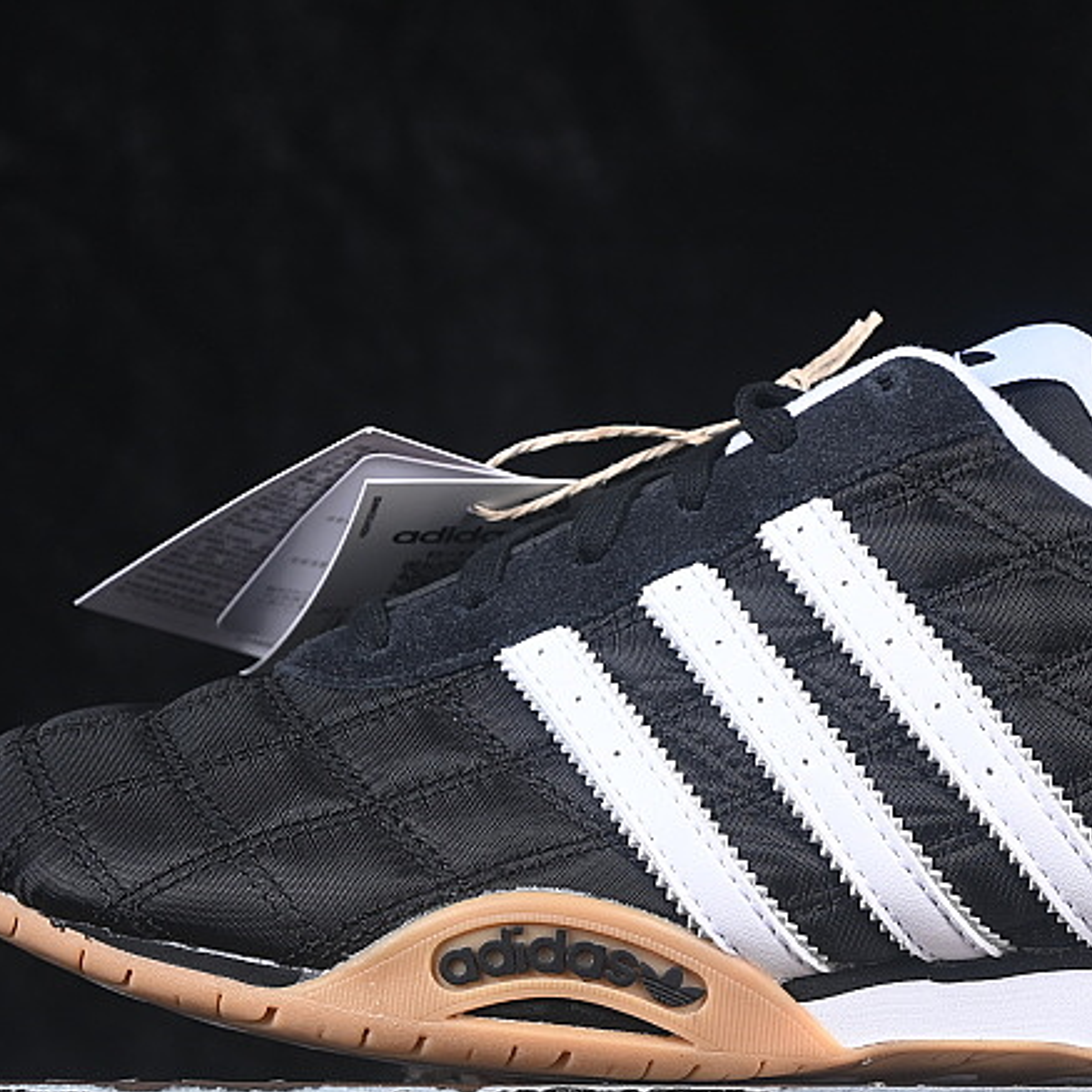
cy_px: 529
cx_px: 843
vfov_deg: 11.1
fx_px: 5603
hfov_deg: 11.1
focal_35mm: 157
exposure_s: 1/60
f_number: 6.3
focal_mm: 50
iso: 160
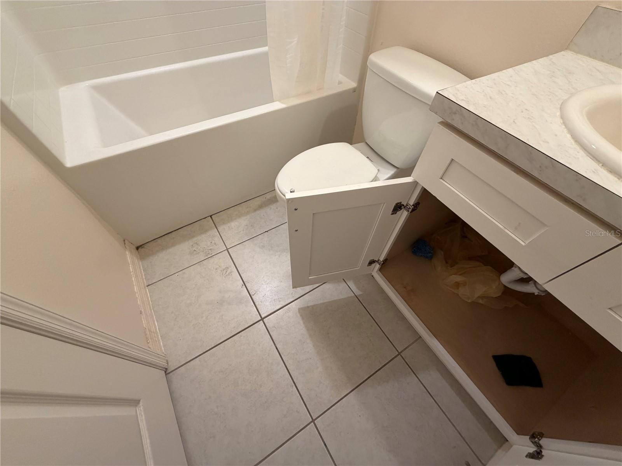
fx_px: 252
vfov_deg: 85.7
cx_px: 311
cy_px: 233
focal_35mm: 14
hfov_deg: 102.1
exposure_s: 1/120
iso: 320
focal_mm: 2.22
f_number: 2.2
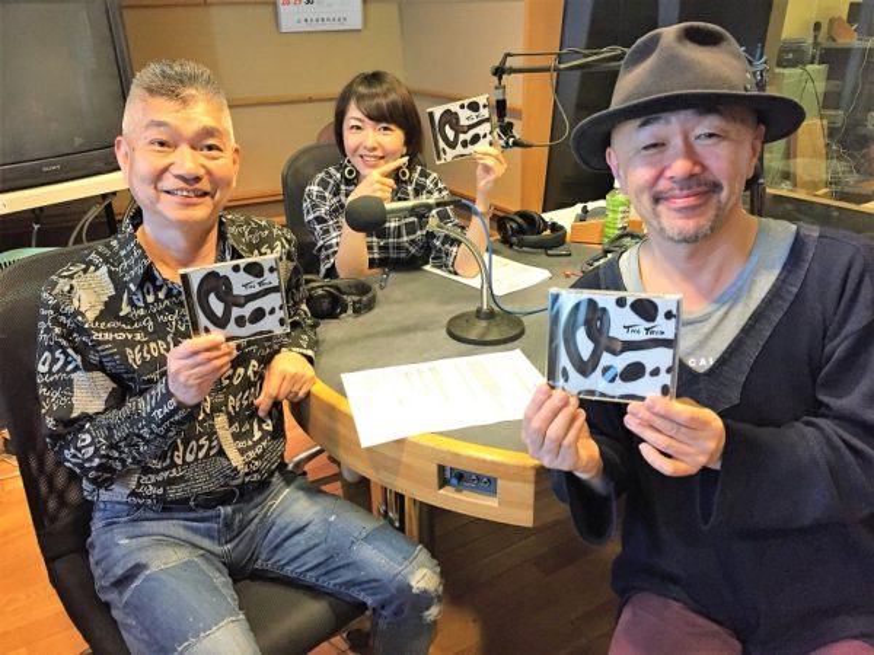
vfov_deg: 48.2
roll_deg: +2.3
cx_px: 437
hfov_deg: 61.7
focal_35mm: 29
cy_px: 328
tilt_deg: -23.6
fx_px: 732
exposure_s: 1/24
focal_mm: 4.15
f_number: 2.2
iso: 250
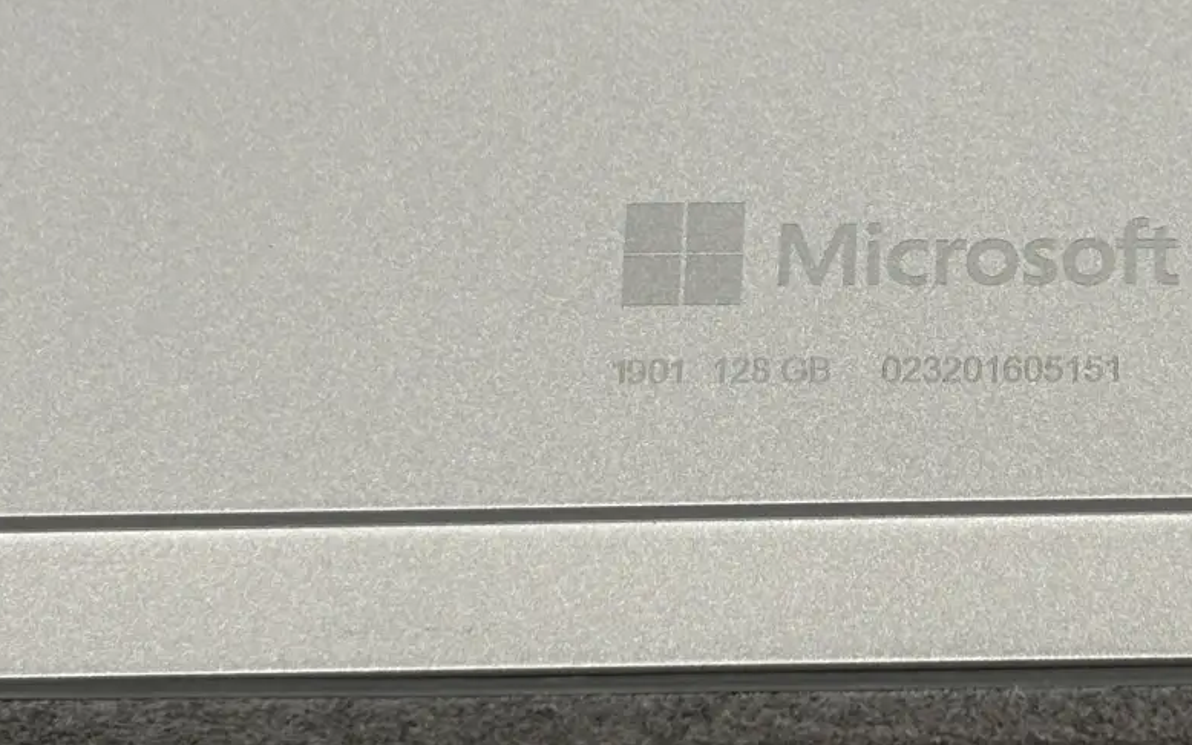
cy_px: 305
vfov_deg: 9.6
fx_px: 4417
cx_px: 1022
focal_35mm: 136
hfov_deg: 15.2
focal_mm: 5.96
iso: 25
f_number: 1.6
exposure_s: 1/145
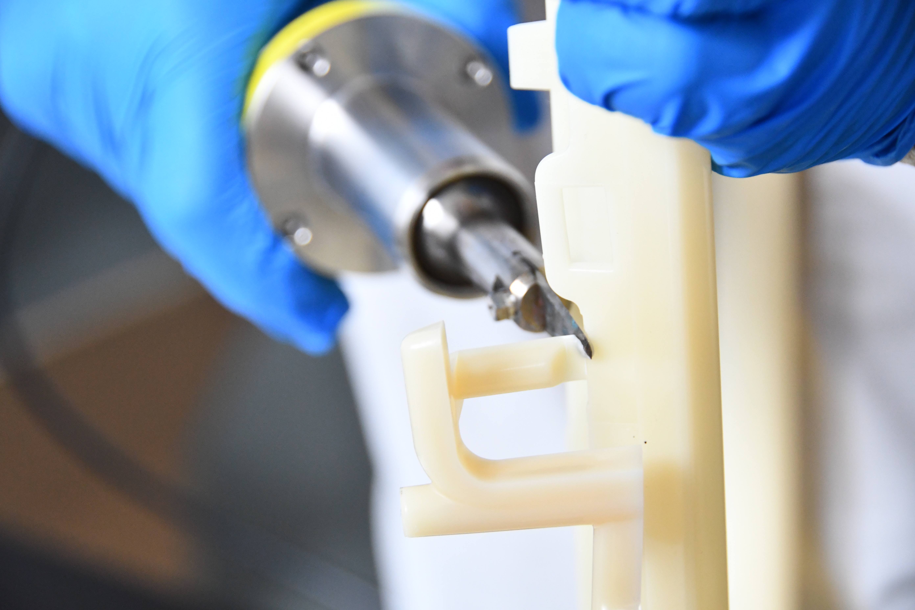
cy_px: 305
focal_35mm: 135
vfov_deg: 10.2
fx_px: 3431
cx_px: 458
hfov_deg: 15.2
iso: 2500
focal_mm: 90
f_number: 5.6
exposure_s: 1/125
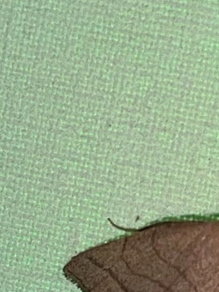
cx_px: 183
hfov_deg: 28.9
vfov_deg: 36.1
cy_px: 271
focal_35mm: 49
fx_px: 413
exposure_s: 1/3049
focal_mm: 5.1
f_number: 1.6
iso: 32
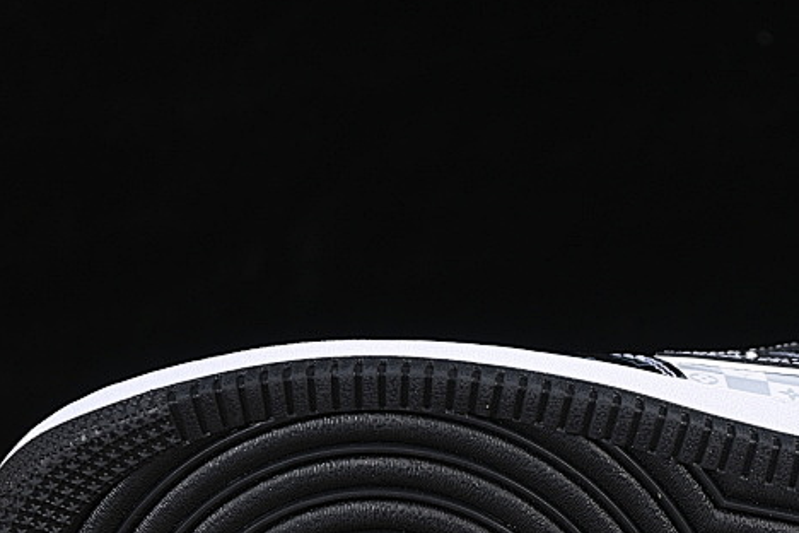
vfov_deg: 7.9
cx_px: 644
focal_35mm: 173
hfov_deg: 11.8
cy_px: 439
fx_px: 3839
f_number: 6.3
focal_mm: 50
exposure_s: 1/60
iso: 160
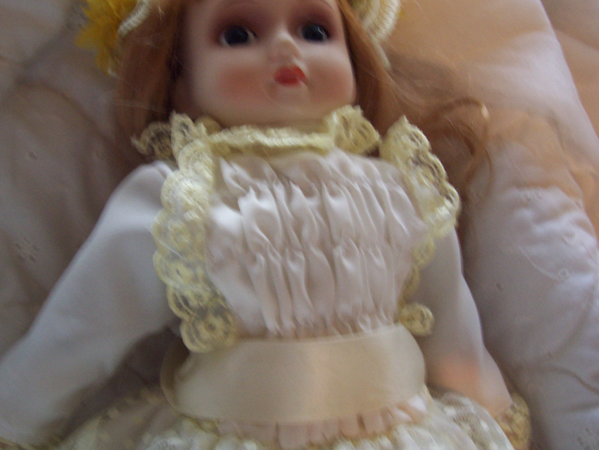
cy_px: 225
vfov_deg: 38.7
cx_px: 300
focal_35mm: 37
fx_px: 640
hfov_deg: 50.1
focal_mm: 5.6
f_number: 2.8
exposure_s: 1/10
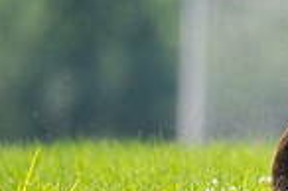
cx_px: 537
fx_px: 19074
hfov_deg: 0.9
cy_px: 44
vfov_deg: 0.6
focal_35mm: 2387
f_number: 6.3
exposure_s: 1/4000
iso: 2000
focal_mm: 600
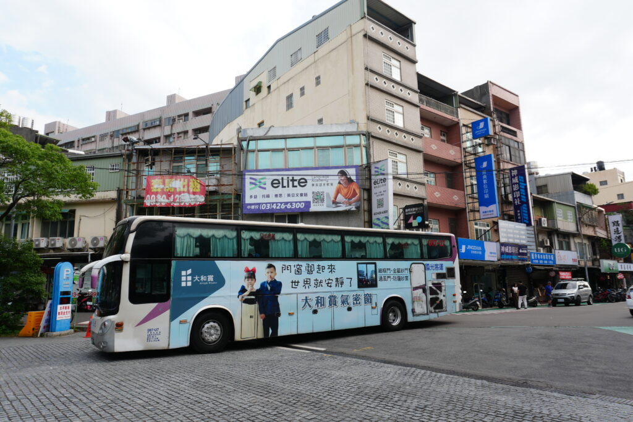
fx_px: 422
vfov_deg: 53.1
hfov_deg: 73.7
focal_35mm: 24
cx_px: 316
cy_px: 211
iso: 100
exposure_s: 1/125
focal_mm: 16
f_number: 8
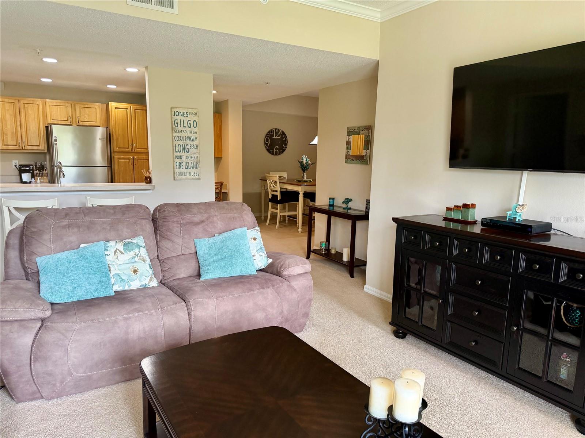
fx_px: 406
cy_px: 219
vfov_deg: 56.8
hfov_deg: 71.6
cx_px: 292
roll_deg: -1.4
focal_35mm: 24
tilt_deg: -9.0
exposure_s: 1/120
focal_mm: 6.76
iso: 250
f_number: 1.78
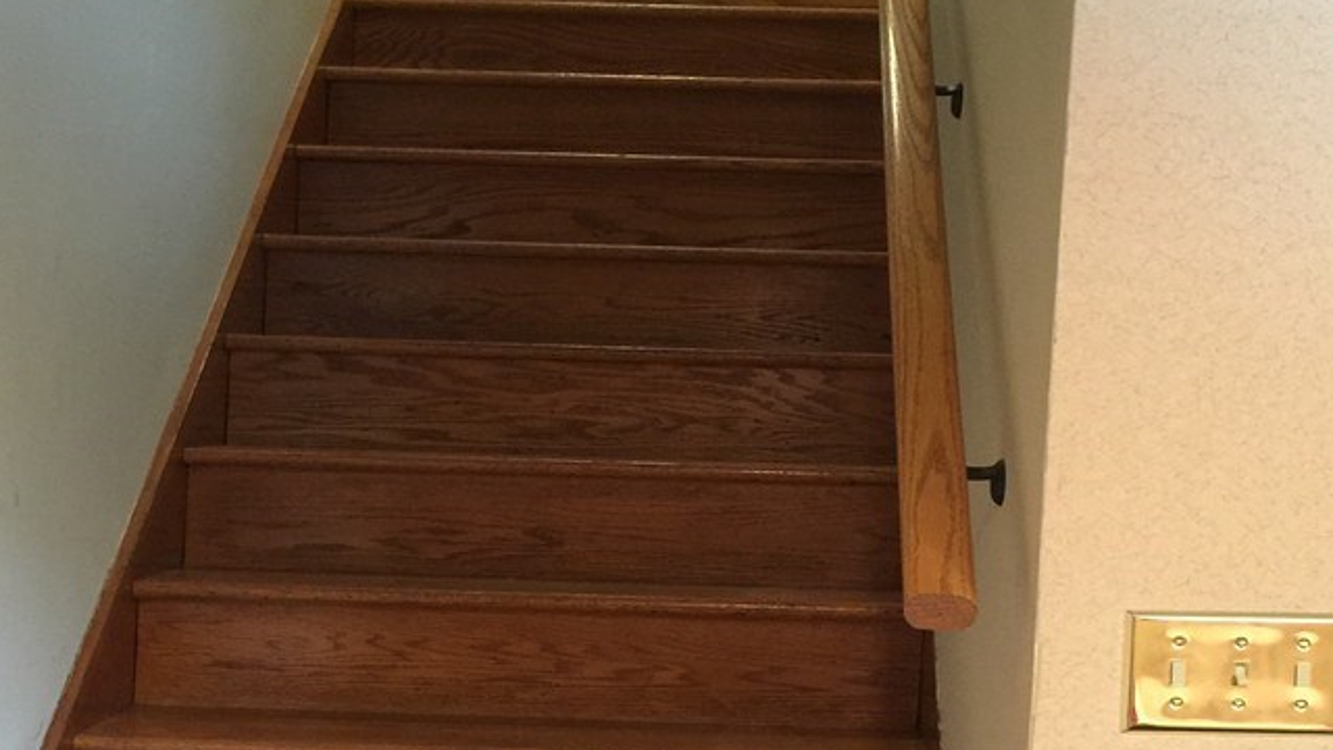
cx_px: 635
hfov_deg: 31.0
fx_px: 2404
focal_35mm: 68
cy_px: 577
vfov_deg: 17.6
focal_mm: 4.15
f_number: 2.2
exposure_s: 1/15
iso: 125
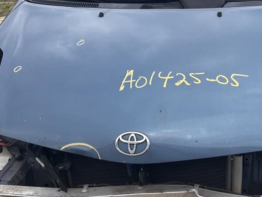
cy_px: 102
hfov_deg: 36.6
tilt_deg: -24.1
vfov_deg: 28.0
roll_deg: +4.2
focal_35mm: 52
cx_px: 163
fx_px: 393
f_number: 1.78
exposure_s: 1/1227
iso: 80
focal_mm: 6.86
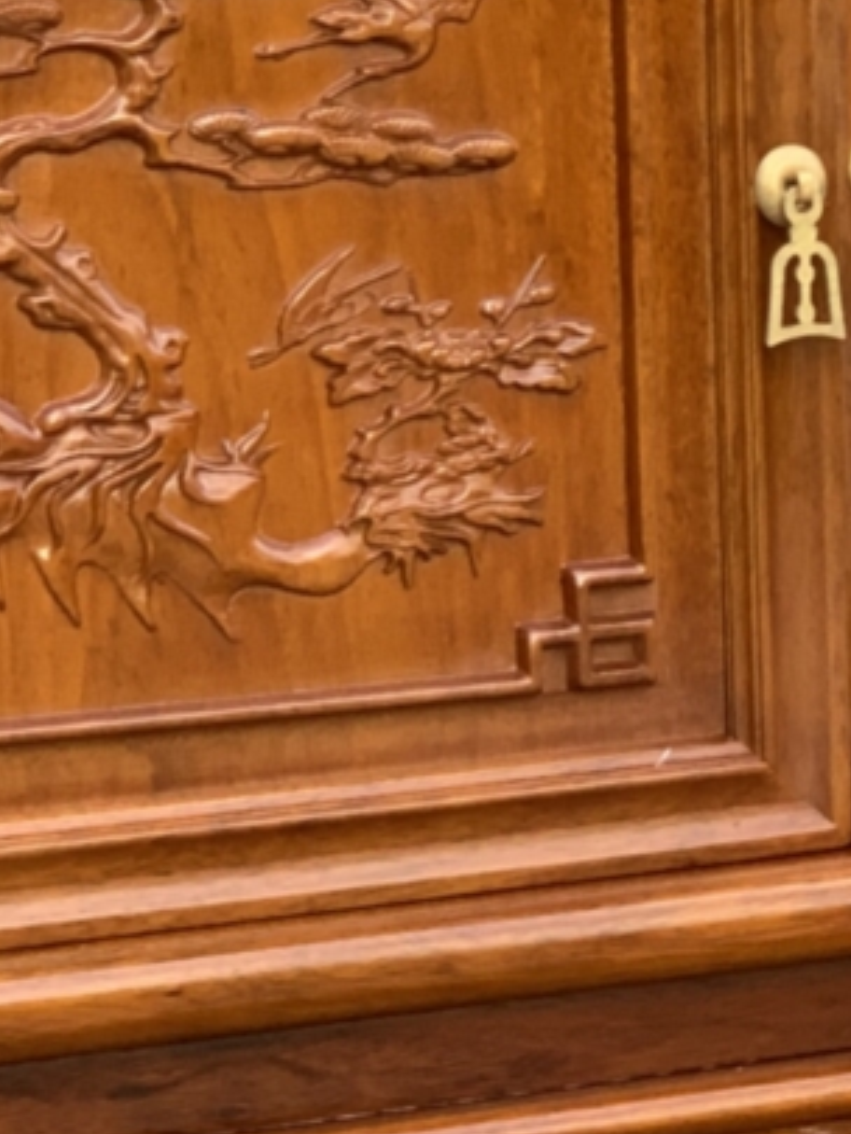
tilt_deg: -7.5
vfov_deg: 10.7
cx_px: 851
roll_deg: +2.4
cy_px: 412
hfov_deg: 8.0
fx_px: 6061
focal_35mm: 185
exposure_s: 1/87
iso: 125
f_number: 2.4
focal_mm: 6
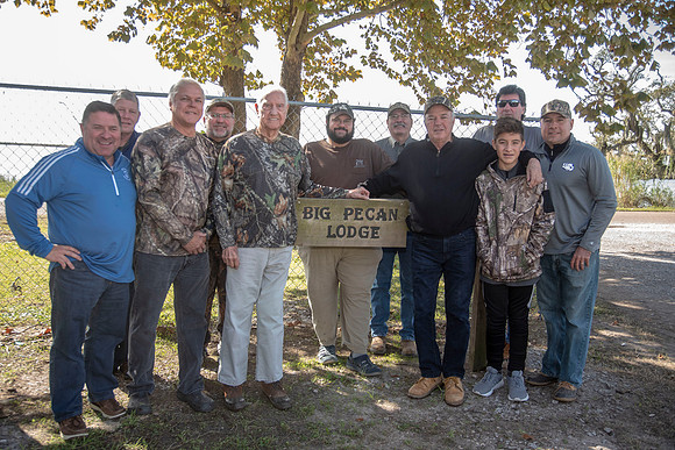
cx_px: 338
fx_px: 638
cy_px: 225
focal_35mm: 34
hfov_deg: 55.8
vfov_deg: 38.9
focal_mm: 34
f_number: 6.3
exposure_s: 1/320
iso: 500
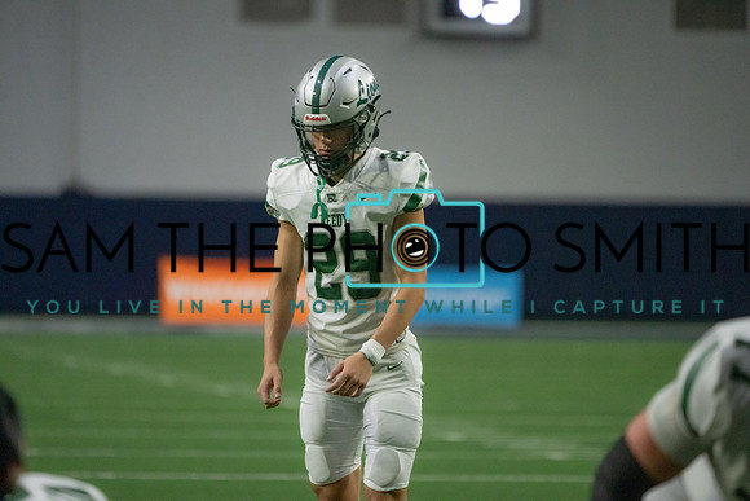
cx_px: 375
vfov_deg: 3.6
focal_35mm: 379
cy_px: 250
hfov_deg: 5.4
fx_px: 7897
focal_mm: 379
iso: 12800
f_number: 5.6
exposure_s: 1/1000
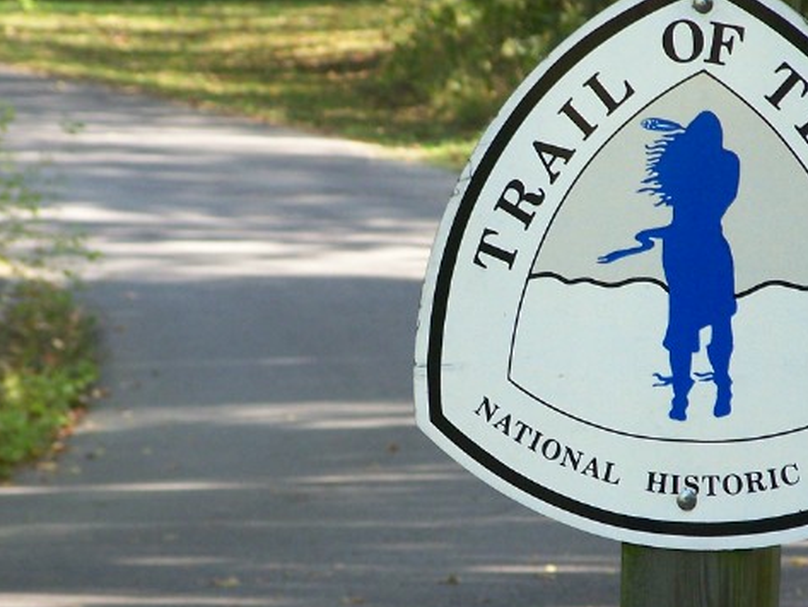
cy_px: 352
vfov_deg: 4.1
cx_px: 461
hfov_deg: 5.4
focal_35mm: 366
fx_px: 8545
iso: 80
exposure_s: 1/125
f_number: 3.3
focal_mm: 28
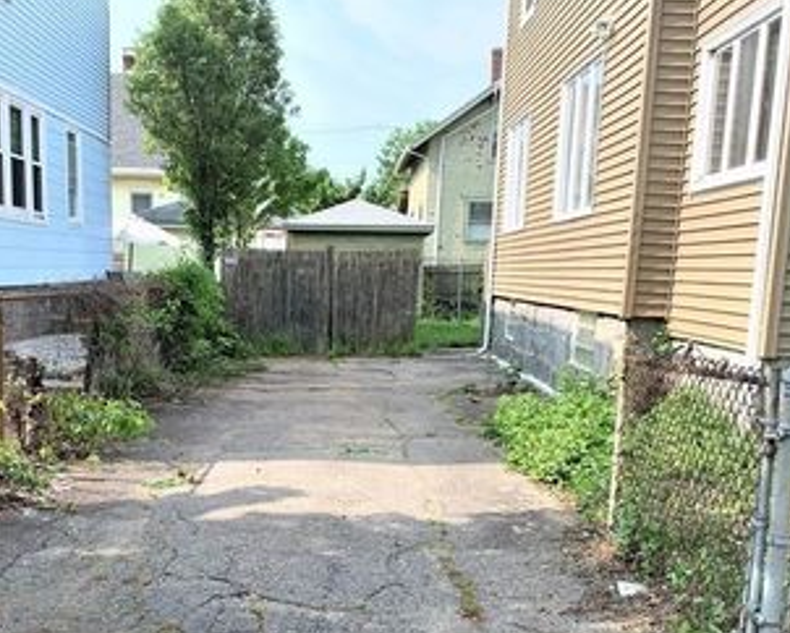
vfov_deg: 35.0
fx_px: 983
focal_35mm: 42
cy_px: 467
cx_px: 314
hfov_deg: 43.6
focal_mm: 4.25
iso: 25
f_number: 1.8
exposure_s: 1/771
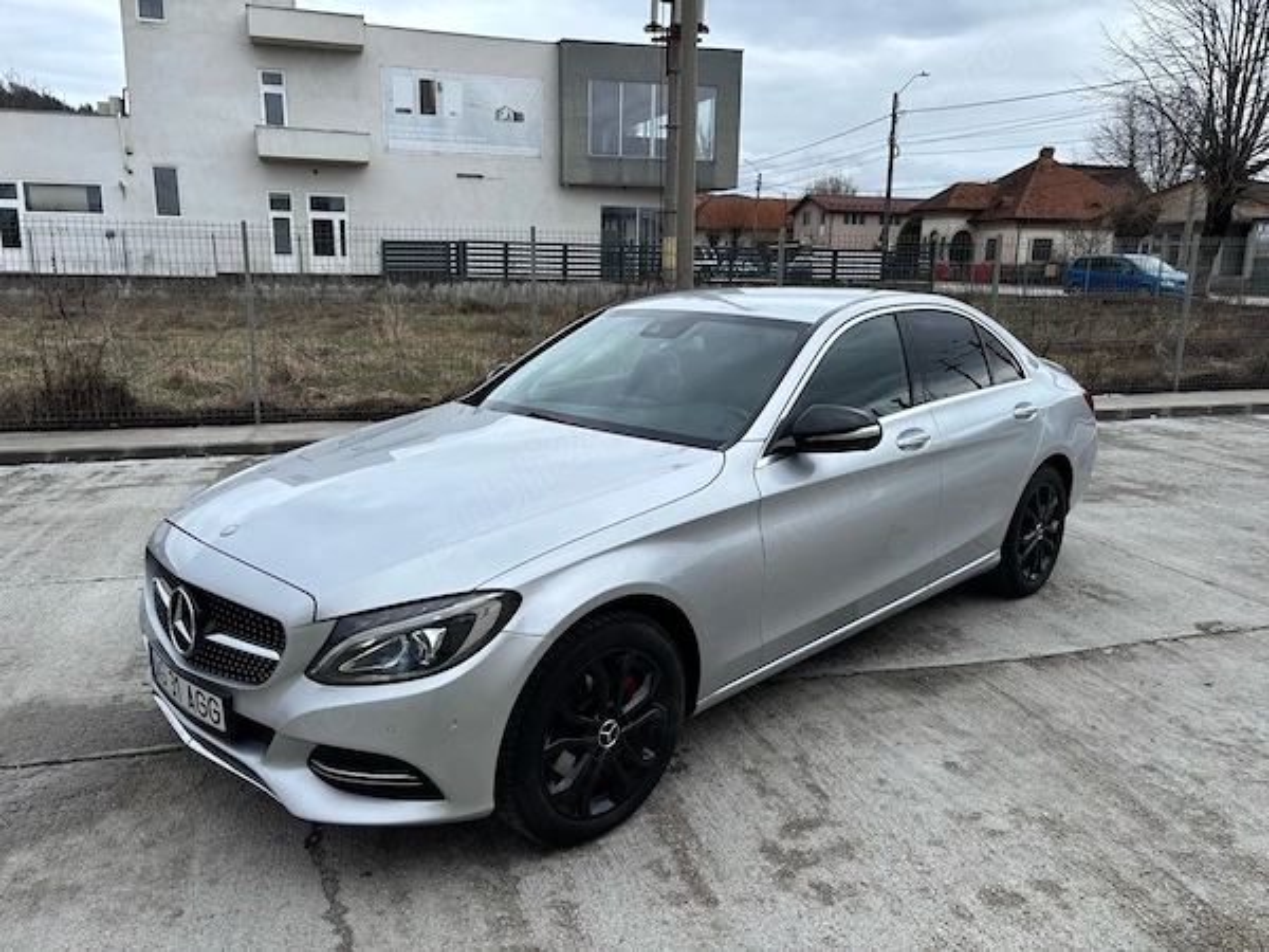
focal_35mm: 26
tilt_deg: -12.1
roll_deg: -0.7
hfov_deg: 67.3
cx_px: 634
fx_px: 953
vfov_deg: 53.1
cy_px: 476
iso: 50
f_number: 1.6
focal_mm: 5.96
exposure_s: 1/2151
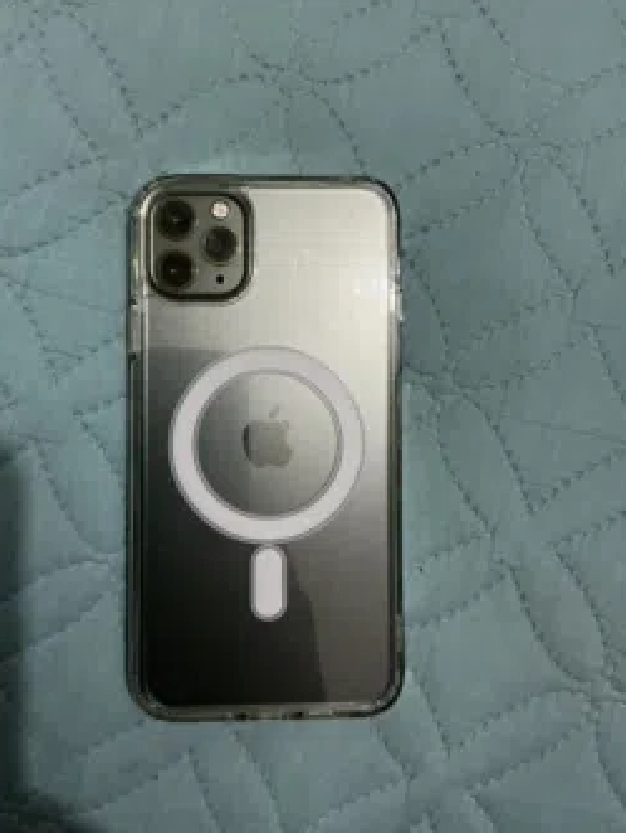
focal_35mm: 35
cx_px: 264
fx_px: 842
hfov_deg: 40.7
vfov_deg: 52.5
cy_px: 370
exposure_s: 1/40
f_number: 1.8
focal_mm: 3
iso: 200
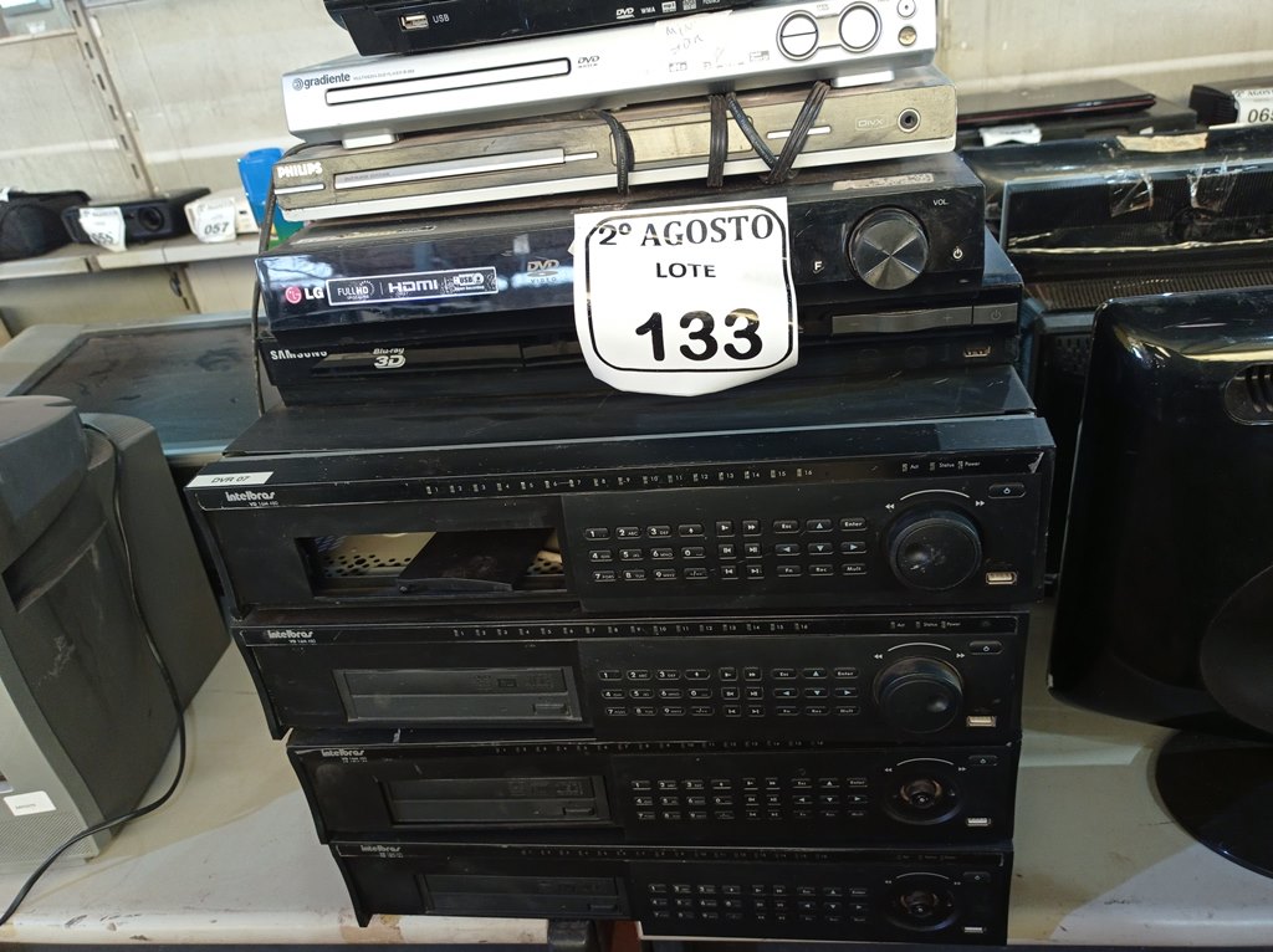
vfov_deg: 49.7
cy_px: 476
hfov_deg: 63.5
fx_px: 1029
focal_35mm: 28
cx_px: 636
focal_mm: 4.7
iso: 388
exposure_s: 1/24
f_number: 1.79
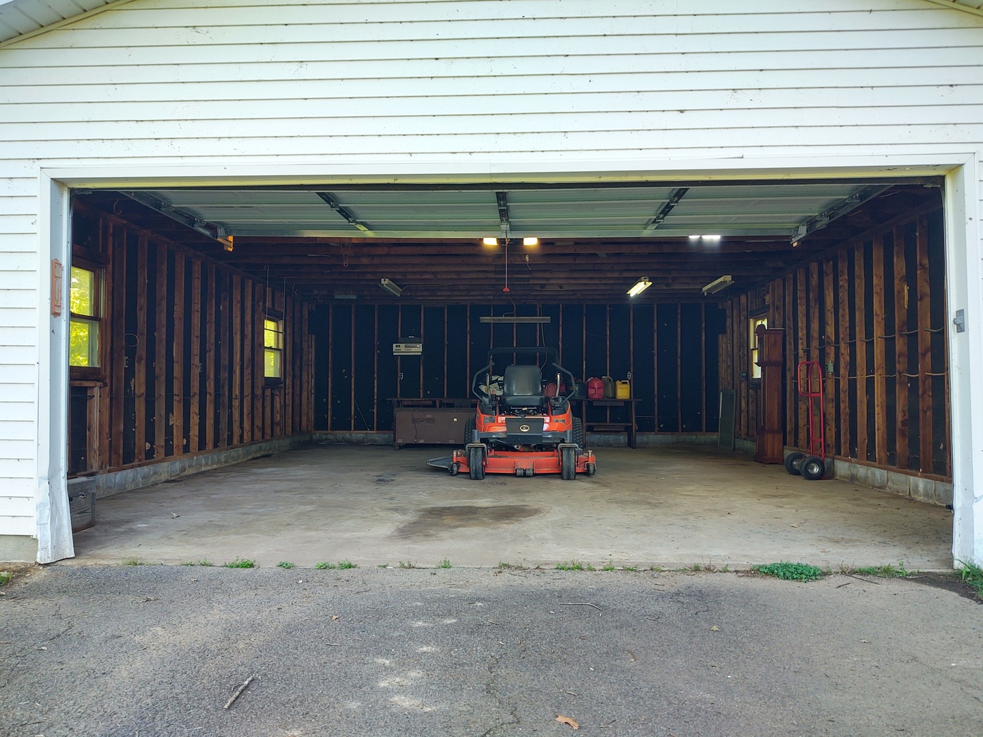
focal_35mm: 27
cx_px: 492
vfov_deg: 51.4
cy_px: 368
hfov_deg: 65.3
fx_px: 767
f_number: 1.7
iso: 100
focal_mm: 4.75
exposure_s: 1/103
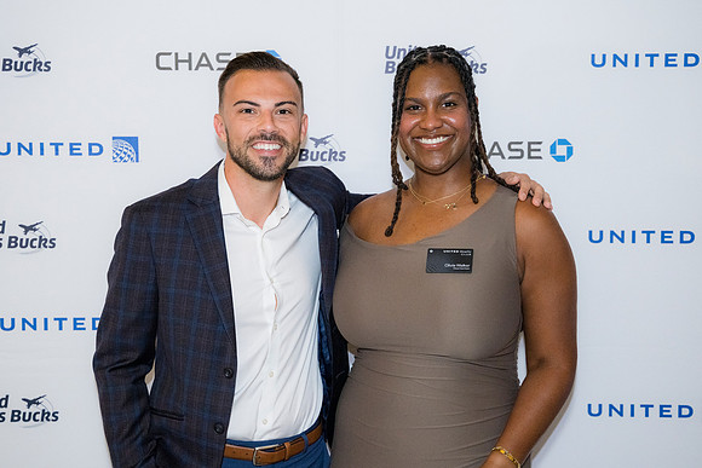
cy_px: 234
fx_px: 1131
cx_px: 351
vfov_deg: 23.4
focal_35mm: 58
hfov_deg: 34.5
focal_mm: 58
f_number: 4
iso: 3200
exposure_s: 1/125
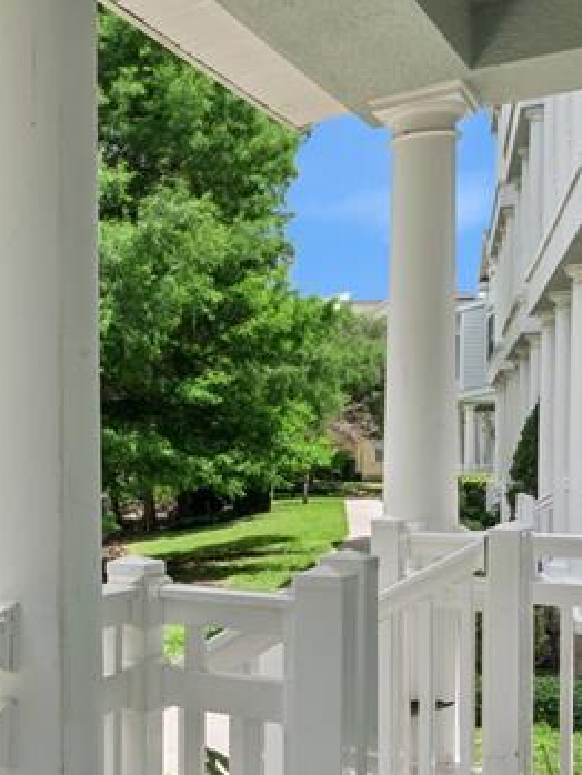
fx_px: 1075
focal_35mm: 48
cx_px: -122
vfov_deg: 39.5
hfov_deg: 26.7
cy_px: 454
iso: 100
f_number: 18
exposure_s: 1/50
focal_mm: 17
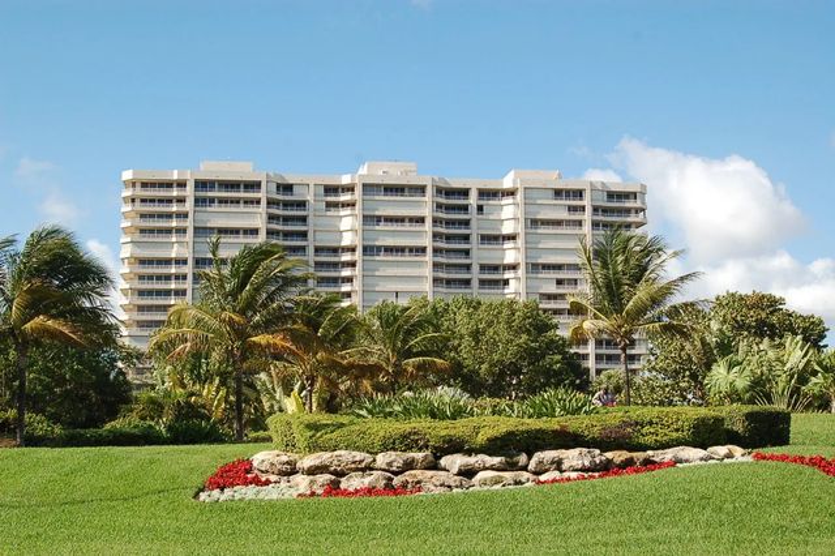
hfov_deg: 38.9
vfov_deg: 26.5
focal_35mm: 51
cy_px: 278
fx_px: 1182
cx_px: 418
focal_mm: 34
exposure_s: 1/250
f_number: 8
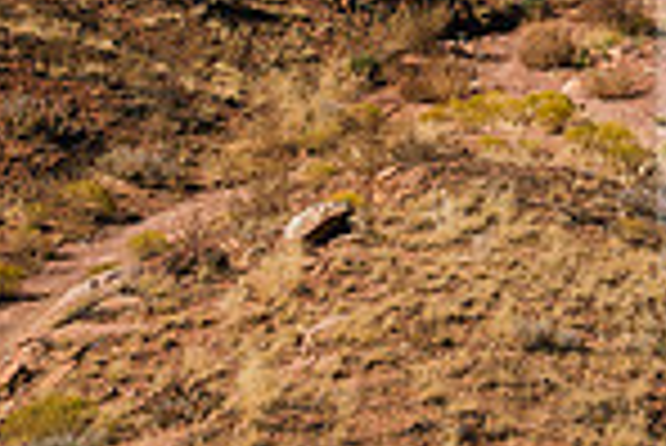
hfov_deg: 10.2
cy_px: -412
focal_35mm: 188
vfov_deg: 7.1
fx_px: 3481
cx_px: 1300
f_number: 7.1
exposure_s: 1/640
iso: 160
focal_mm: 48
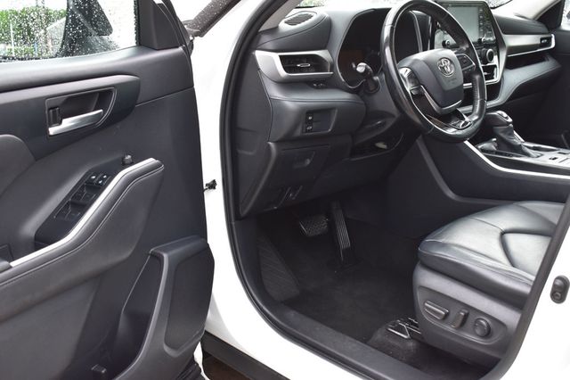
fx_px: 641
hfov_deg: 47.9
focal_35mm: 40
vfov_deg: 33.0
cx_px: 285
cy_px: 190
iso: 900
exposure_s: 1/15
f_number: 6.3
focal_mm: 27
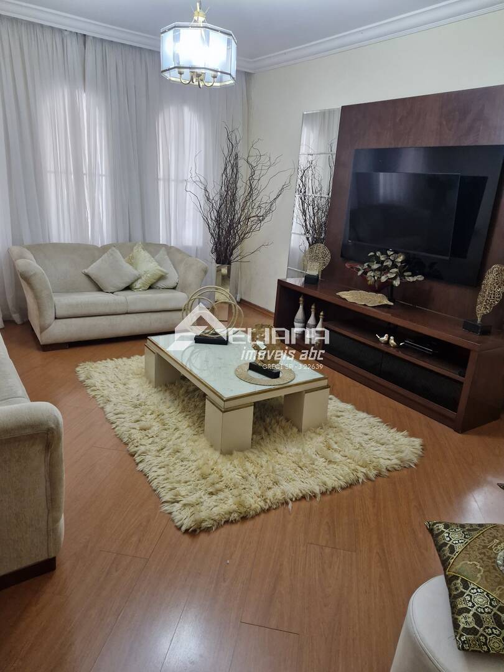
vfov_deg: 73.9
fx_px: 446
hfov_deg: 58.9
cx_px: 252
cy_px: 336
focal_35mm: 23
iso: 640
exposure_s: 1/120
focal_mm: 5.54
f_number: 1.8
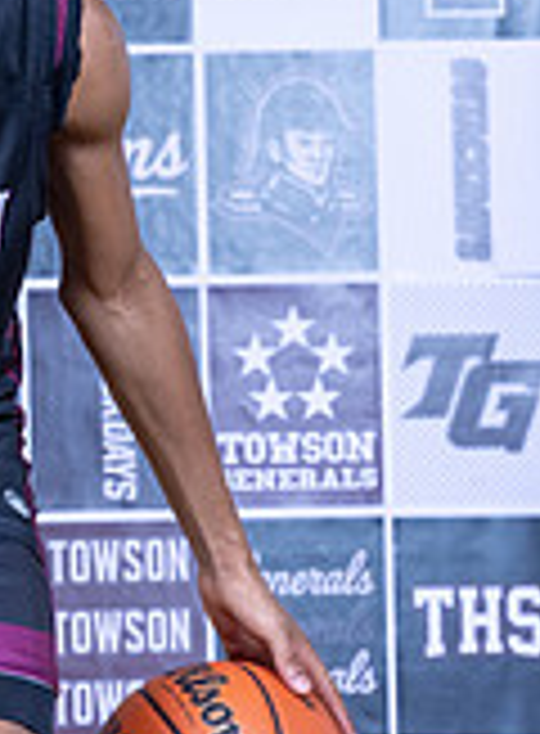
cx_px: -245
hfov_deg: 4.7
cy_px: 443
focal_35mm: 309
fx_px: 6504
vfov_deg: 6.5
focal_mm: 70
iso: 250
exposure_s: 1/160
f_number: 5.6
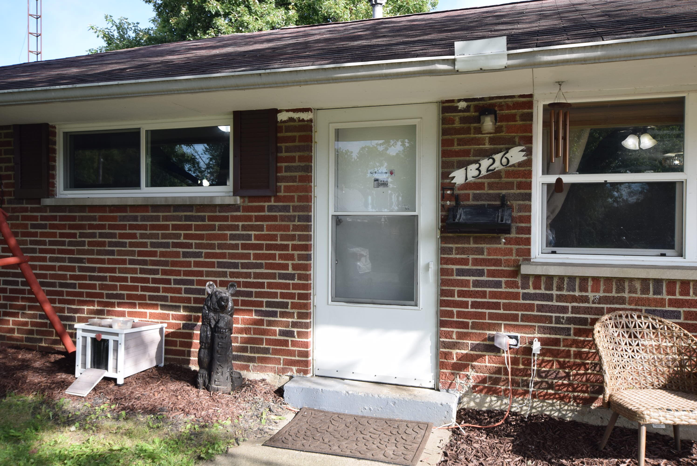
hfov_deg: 61.9
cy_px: 233
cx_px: 348
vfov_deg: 43.7
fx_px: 581
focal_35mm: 30
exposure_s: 1/250
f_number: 8
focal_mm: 20
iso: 400
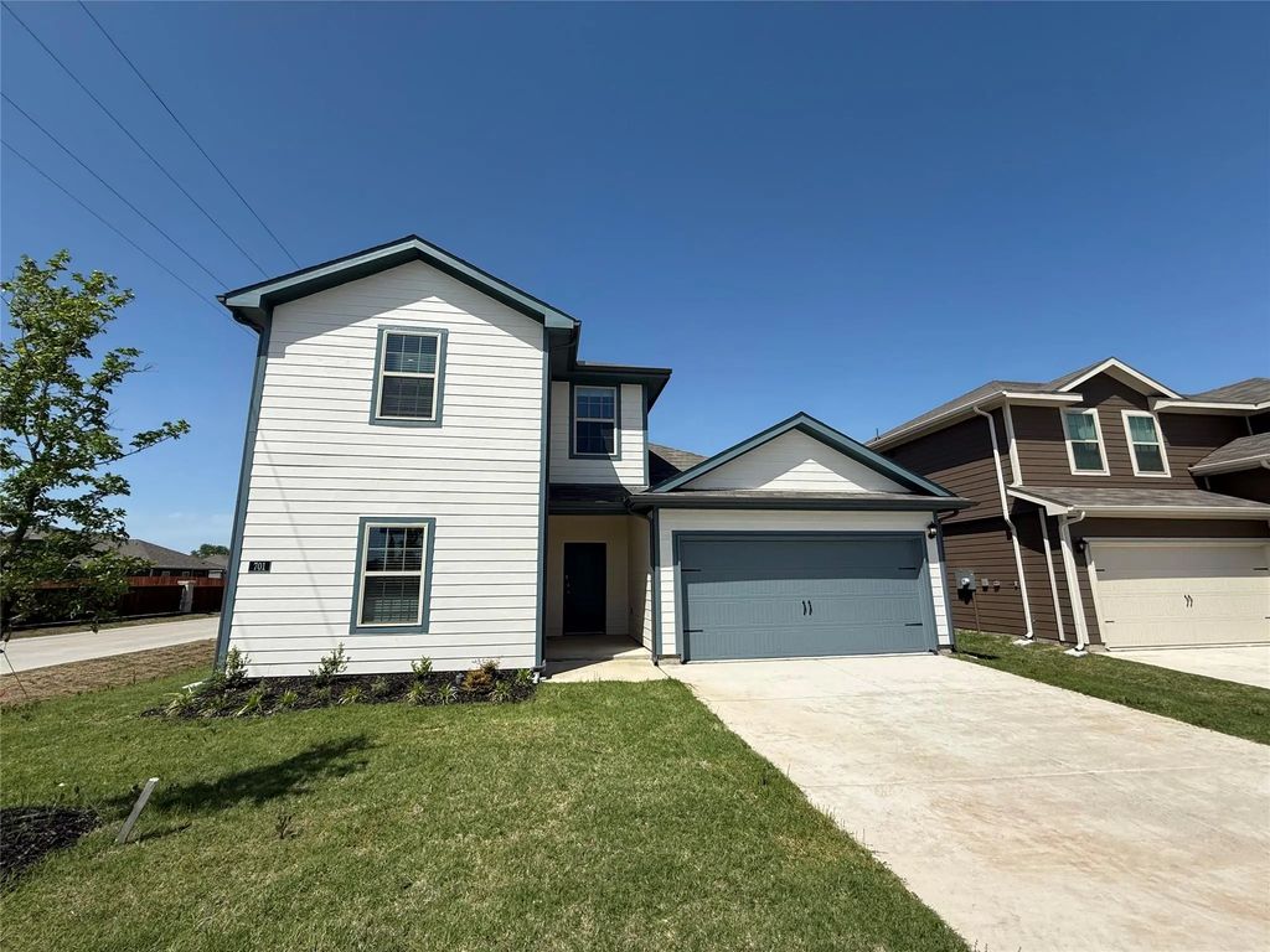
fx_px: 514
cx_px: 635
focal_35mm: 14
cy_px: 476
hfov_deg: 102.1
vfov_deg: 85.7
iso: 50
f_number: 2.2
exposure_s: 1/4425
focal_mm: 2.22
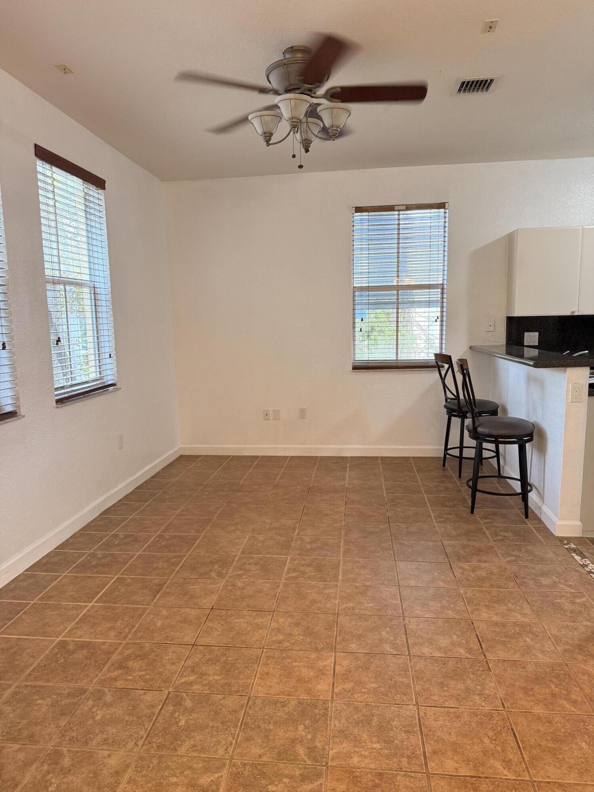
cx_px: 297
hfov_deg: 56.8
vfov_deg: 71.6
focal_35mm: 24
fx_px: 549
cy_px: 396
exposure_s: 1/60
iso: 160
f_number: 1.78
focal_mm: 6.76
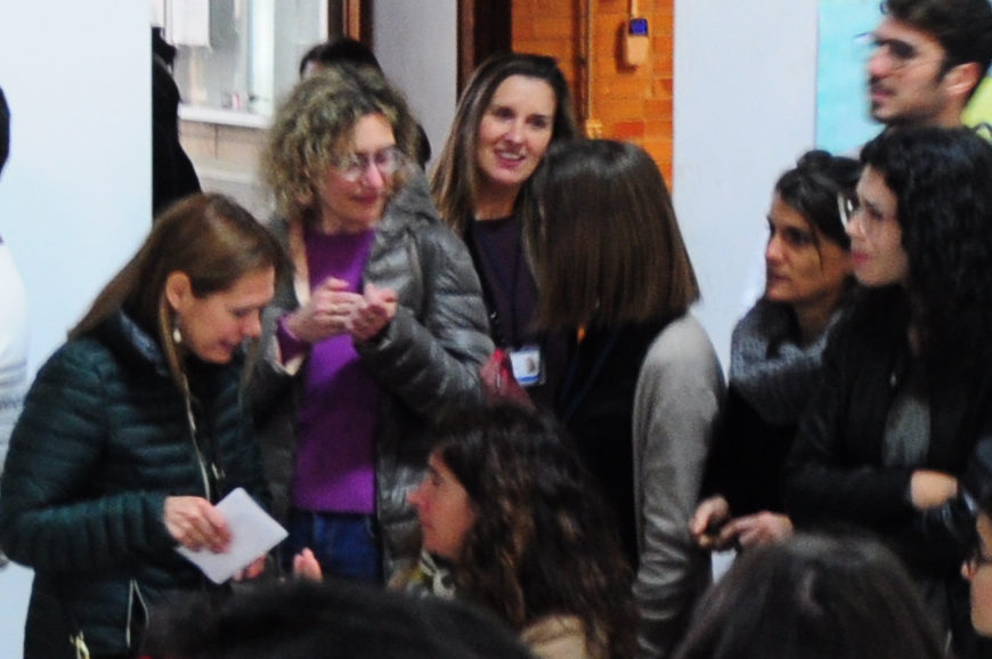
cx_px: -930
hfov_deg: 13.4
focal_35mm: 133
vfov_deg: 10.3
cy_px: 258
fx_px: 3661
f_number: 3.5
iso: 640
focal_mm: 18
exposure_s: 1/25
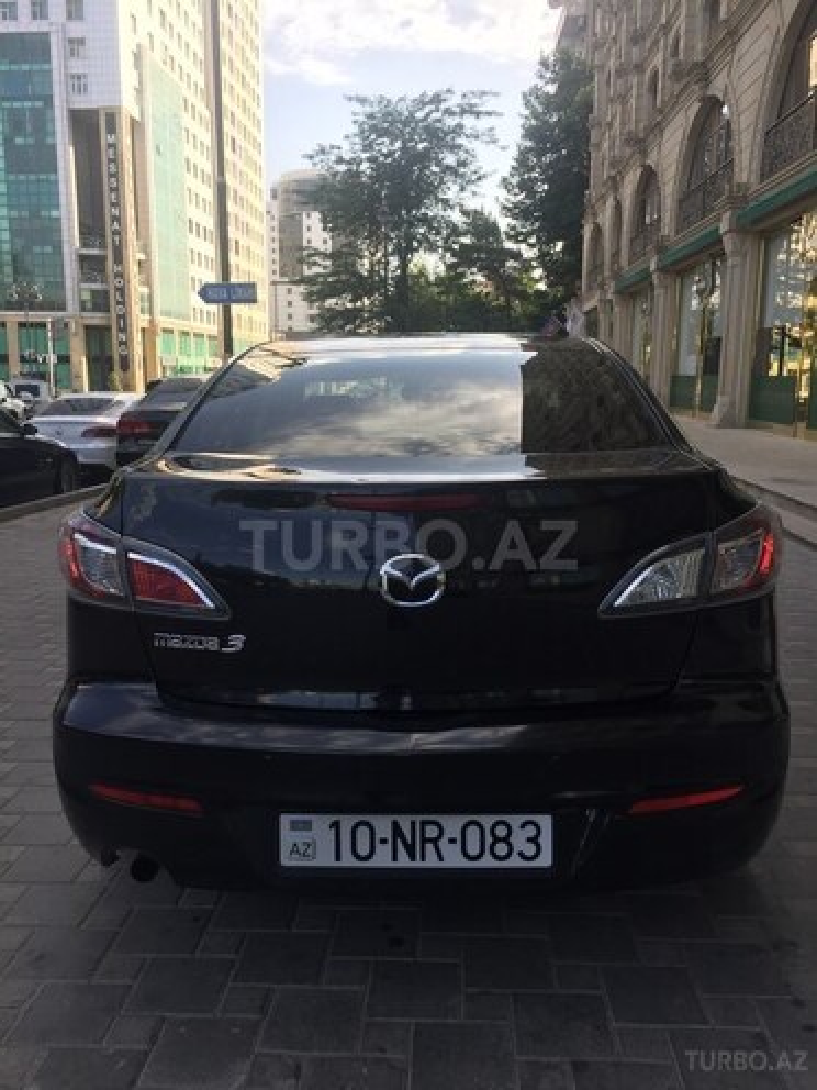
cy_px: 545
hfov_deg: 48.2
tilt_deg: -11.4
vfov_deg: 61.7
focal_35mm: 29
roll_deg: +0.4
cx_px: 408
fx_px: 913
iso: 32
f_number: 2.2
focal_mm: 4.15
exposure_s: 1/581
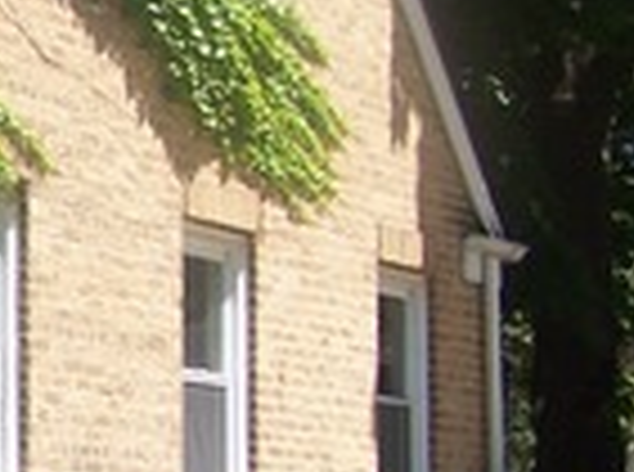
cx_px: -652
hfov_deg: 10.5
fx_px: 3160
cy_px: 243
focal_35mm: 173
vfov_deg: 8.5
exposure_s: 1/640
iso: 80
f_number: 2.8
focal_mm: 6.3
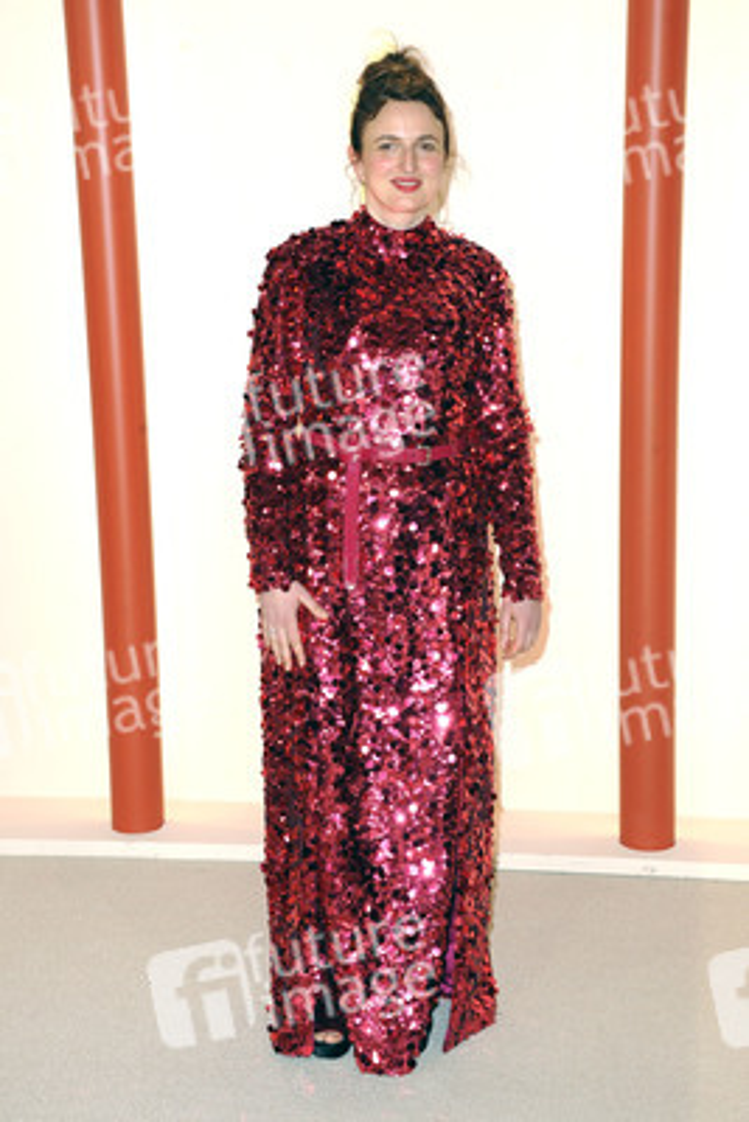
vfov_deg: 34.5
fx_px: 1808
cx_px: 374
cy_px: 561
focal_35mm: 58
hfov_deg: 23.4
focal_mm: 58
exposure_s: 1/200
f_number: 6.3
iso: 1600
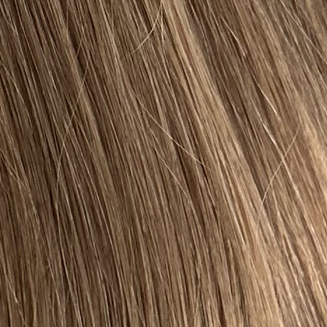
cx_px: 165
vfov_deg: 9.4
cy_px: 404
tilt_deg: -42.6
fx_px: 1956
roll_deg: +21.6
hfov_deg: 9.6
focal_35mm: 183
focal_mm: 6.86
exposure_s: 1/109
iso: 50
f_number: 1.78
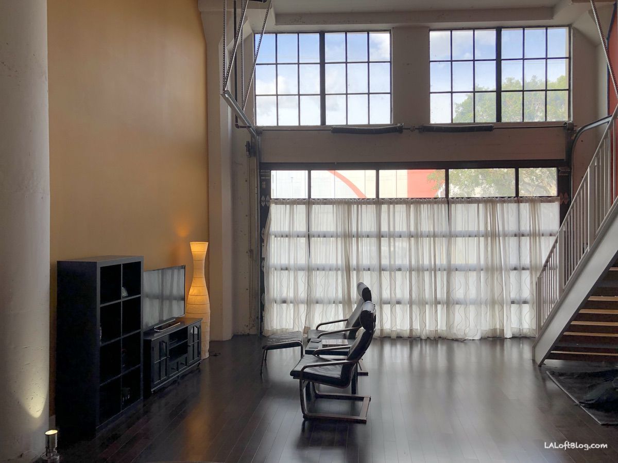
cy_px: 232
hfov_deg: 63.4
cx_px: 309
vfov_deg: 49.7
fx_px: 500
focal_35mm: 28
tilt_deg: -0.5
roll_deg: +0.0
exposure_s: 1/247
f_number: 1.8
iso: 20
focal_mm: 3.99
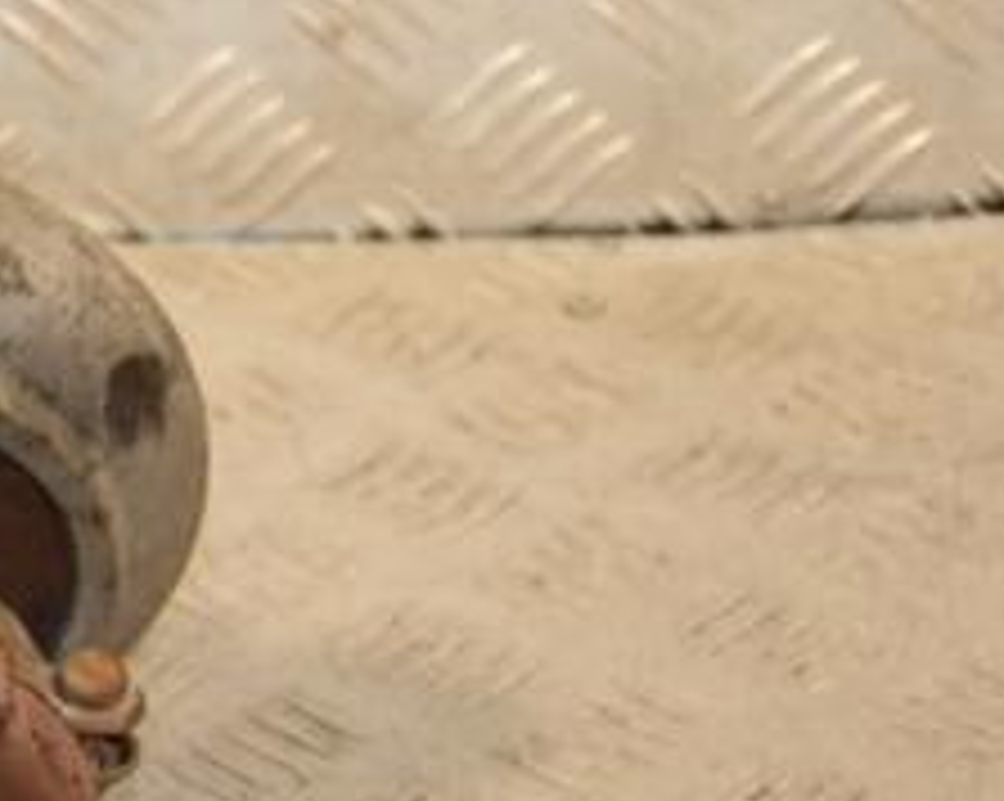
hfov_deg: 9.7
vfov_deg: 7.8
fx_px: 5849
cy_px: 585
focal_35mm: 197
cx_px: -239
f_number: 5
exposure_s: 1/200
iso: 800
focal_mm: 52
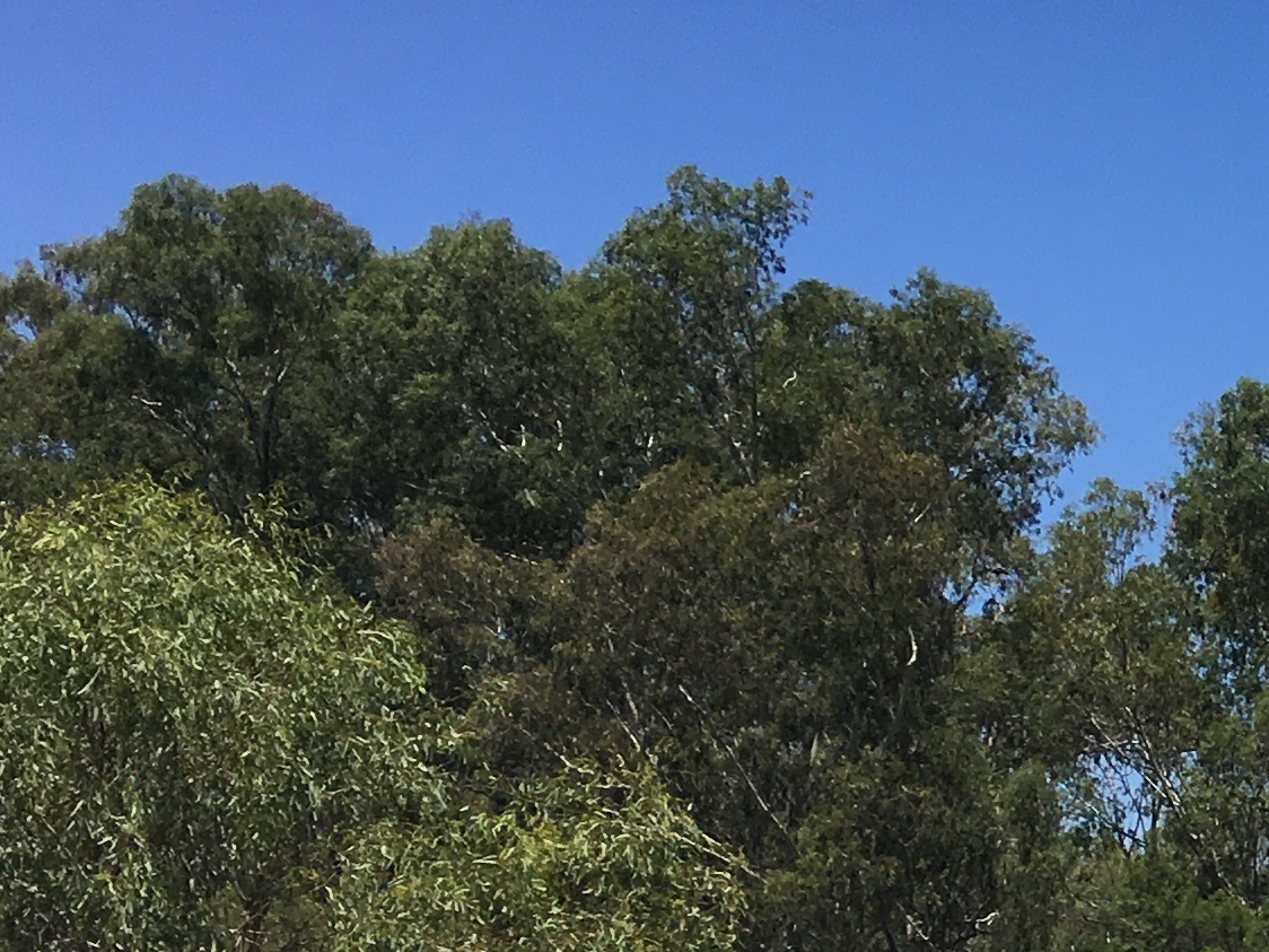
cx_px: 2101
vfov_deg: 13.8
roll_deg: -2.1
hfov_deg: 16.5
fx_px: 3813
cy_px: 1121
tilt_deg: +1.3
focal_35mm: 104
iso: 25
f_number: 2.2
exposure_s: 1/2564
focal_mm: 4.15
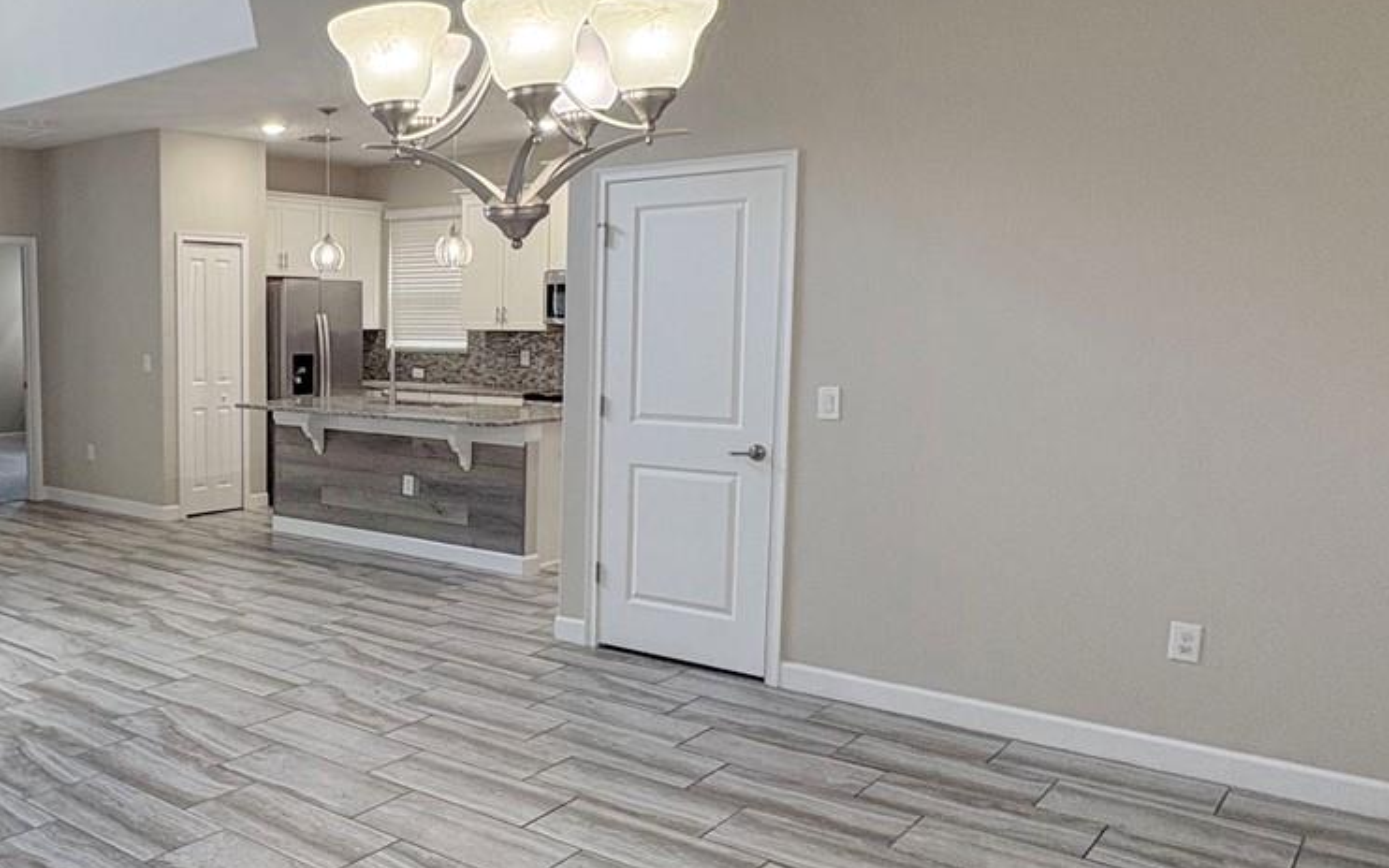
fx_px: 1212
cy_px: 441
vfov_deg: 39.4
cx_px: 298
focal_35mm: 32
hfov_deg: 55.8
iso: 200
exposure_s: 1/120
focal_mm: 2.22
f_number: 2.2
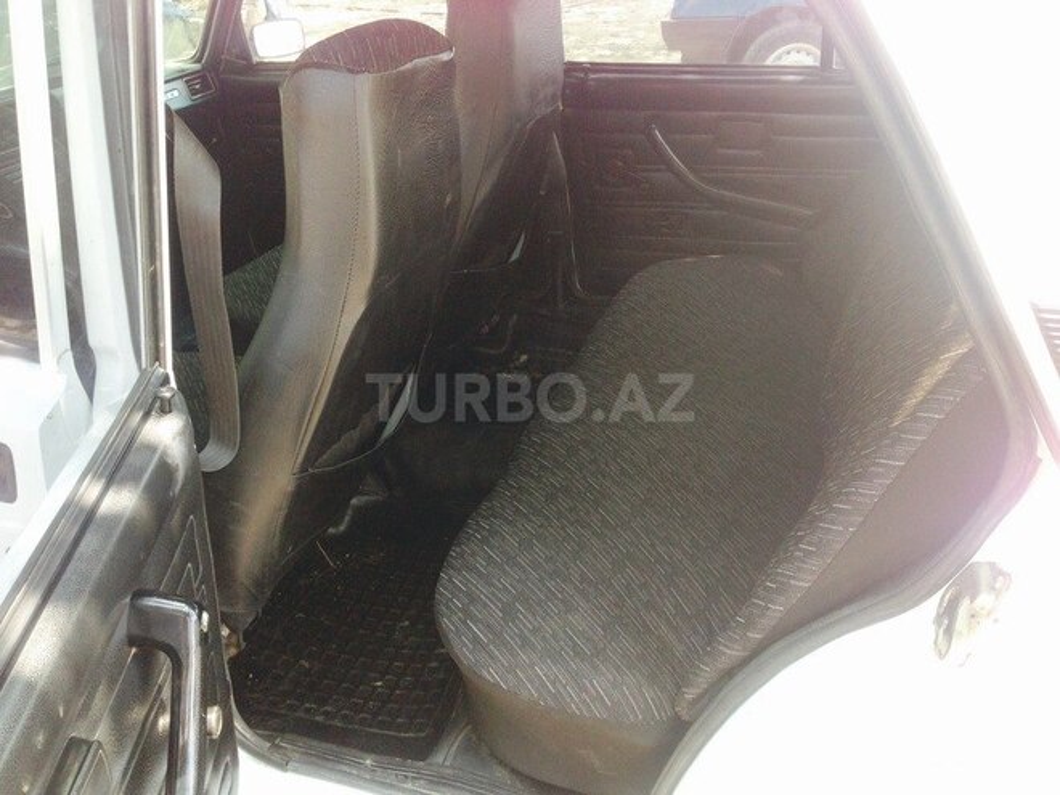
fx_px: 1011
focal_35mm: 33
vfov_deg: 42.9
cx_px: 530
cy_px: 398
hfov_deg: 55.4
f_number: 2.4
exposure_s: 1/60
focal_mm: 4.12
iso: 64
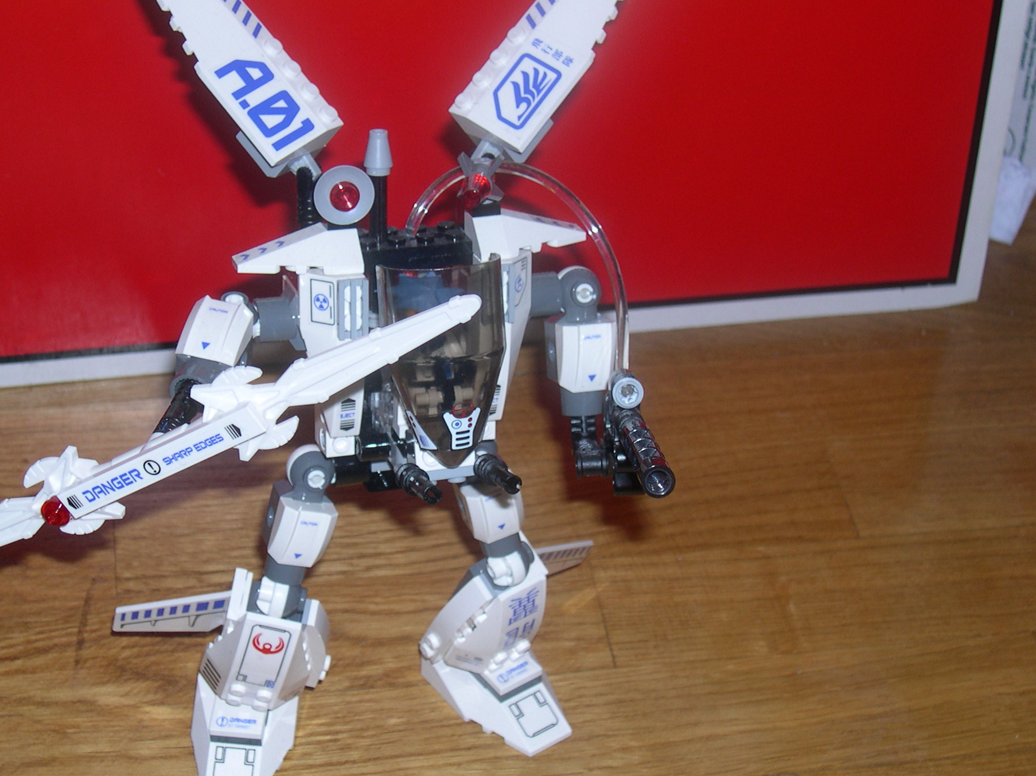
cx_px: 406
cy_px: 356
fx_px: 2334
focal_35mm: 78
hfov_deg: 25.0
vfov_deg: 18.9
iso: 100
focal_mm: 13.2
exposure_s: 1/60
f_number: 3.5
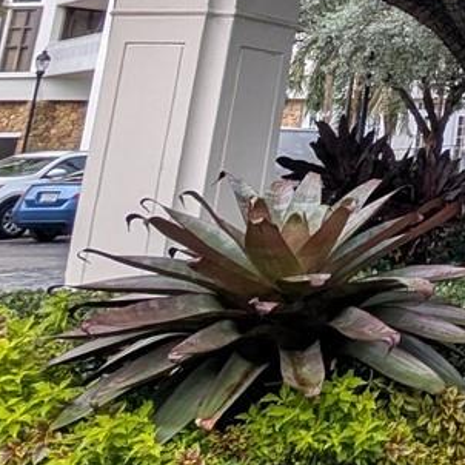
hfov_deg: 16.9
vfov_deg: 21.0
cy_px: -135
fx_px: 1140
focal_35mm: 75
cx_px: 936
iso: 51
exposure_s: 1/417
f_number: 2.2
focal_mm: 2.35
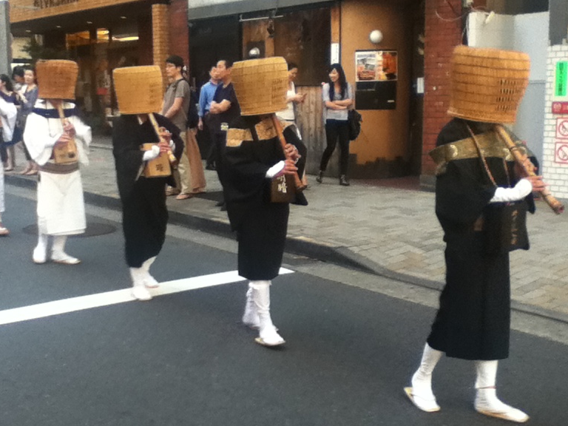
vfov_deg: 36.0
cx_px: 262
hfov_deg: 46.8
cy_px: 212
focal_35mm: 40
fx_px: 656
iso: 80
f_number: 2.4
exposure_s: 1/30
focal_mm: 3.85
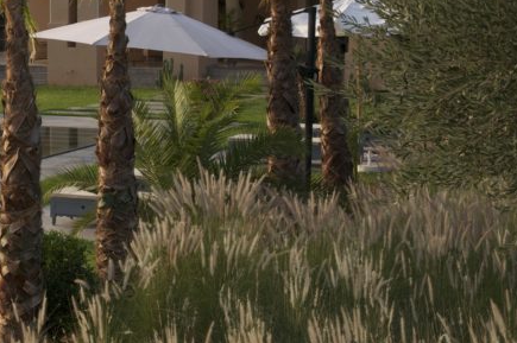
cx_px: -65
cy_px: 65
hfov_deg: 17.5
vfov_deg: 12.0
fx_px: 1621
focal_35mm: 113
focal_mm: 32
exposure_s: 1/320
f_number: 8
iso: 250
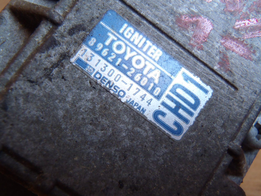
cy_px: 98
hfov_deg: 50.1
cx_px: 130
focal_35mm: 37
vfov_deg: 38.7
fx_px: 279
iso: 200
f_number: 4.7
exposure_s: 1/20
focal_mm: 6.64
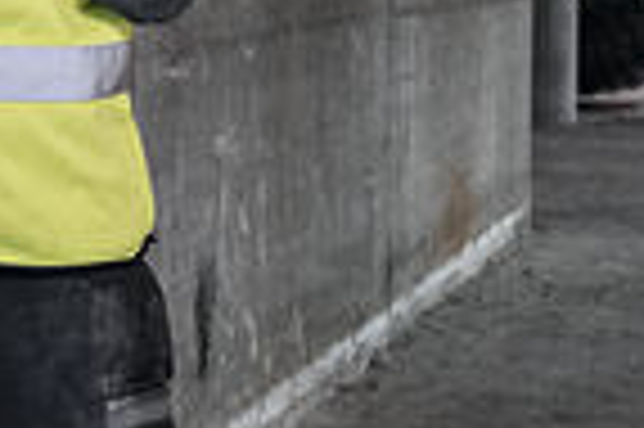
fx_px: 3198
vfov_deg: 7.7
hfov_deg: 10.4
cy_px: 205
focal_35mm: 179
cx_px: -703
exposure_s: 1/100
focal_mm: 32
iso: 2000
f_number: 5
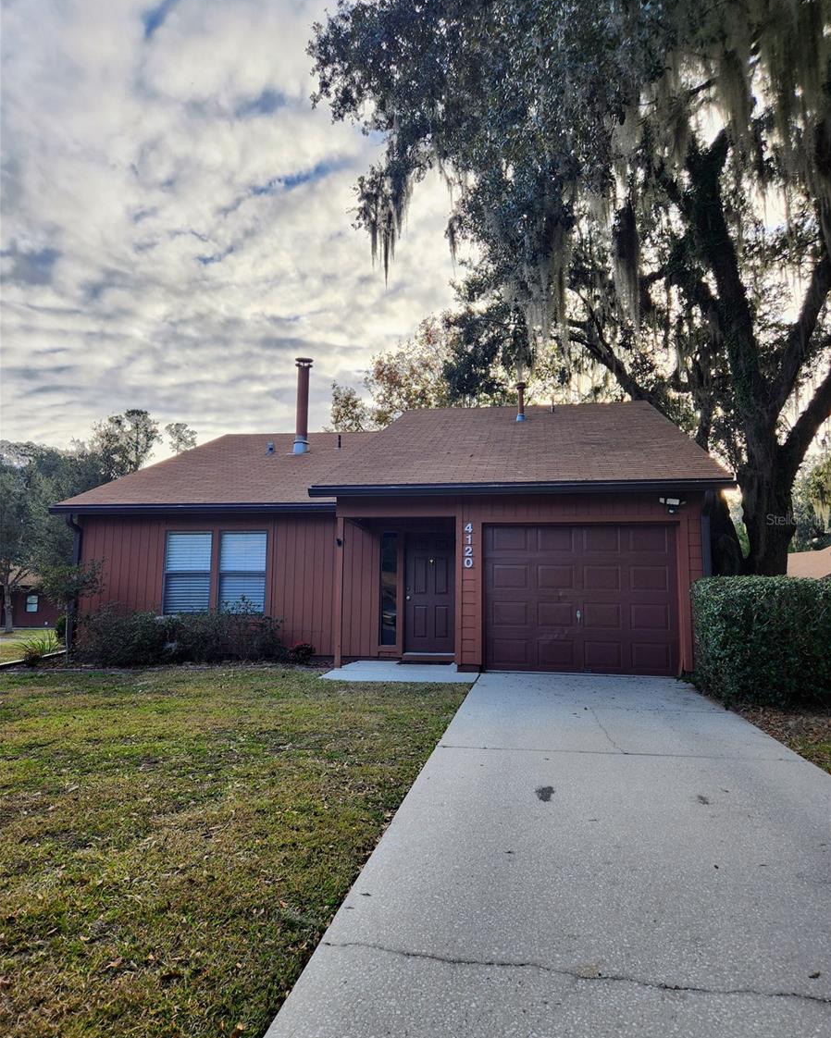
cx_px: 416
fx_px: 738
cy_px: 519
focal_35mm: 24
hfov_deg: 58.8
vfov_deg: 70.3
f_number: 1.8
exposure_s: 1/420
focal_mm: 5.4
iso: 20
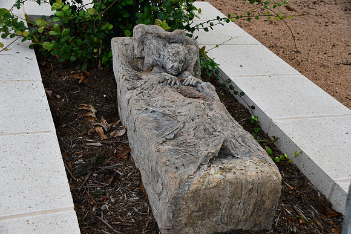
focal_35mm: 48
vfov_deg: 28.1
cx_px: 176
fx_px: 468
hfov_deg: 41.1
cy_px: 117
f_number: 6.3
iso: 200
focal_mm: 32
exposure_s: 1/250
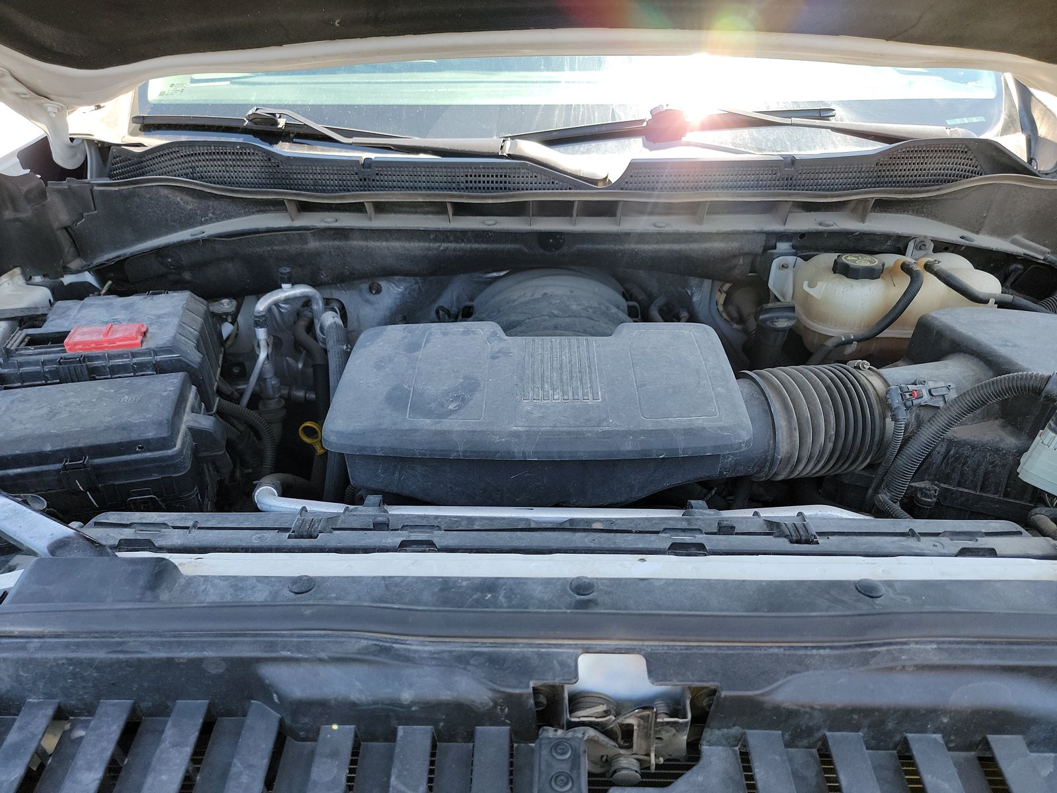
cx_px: 528
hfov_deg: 71.6
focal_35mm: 24
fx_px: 733
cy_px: 396
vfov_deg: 56.8
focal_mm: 6.7
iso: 77
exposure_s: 1/119
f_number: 1.8
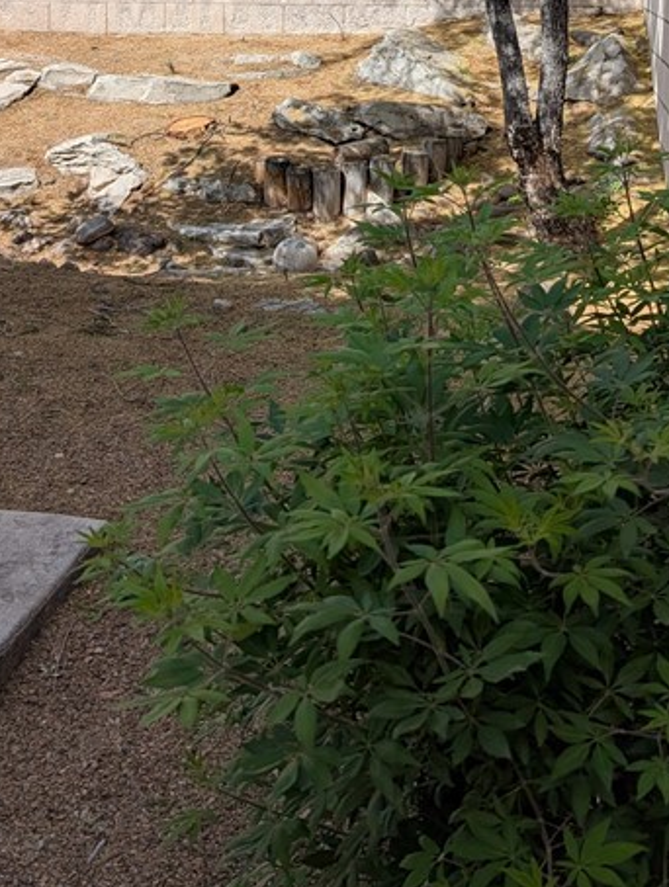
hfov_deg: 27.1
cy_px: 56
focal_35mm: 54
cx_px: 308
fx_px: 1388
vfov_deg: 33.3
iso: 19
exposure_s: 1/1221
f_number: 1.68
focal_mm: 6.9
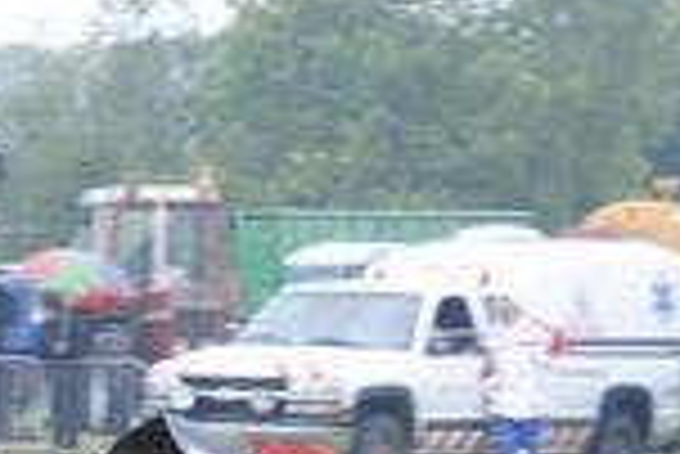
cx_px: -99
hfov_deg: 4.5
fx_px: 8678
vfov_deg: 3.0
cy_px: 652
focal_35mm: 459
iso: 720
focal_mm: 72
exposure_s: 1/500
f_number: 5.3
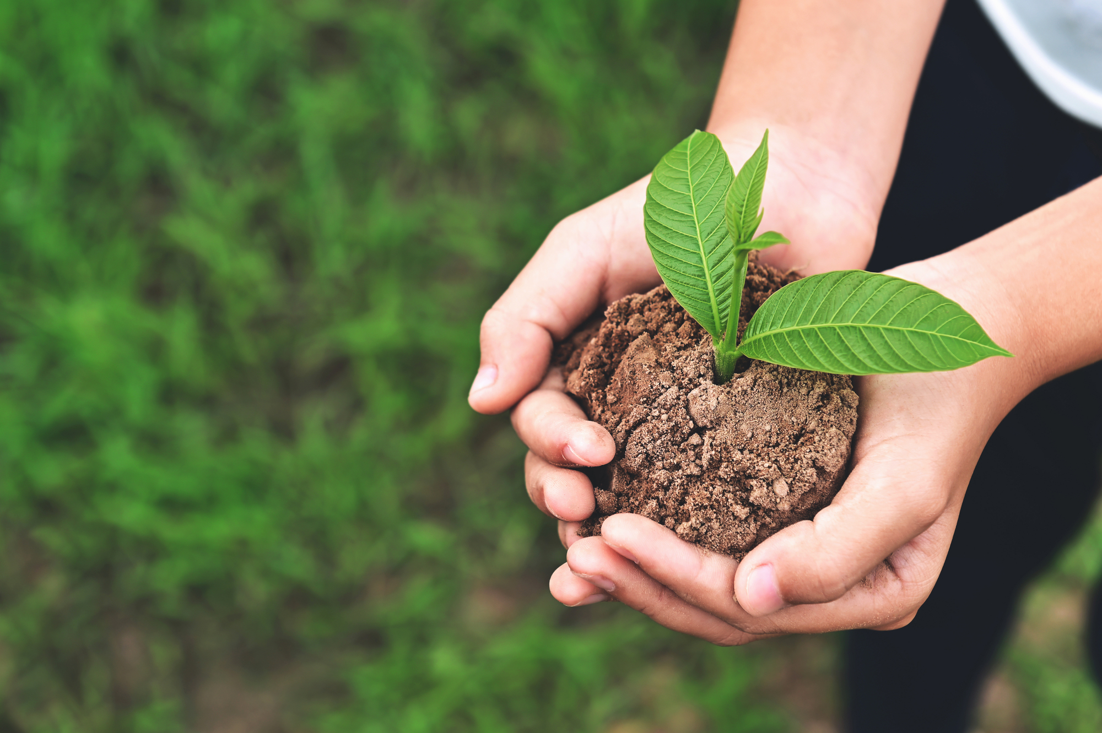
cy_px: 366
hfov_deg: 30.5
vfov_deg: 20.6
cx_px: 551
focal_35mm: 66
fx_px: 2019
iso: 50
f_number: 5.6
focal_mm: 66
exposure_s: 1/200
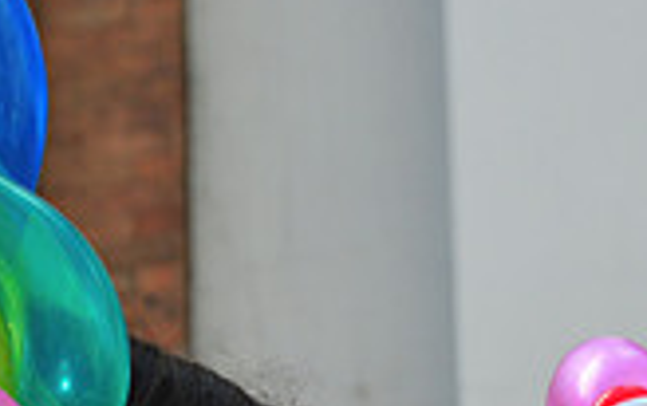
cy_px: 735
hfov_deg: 6.9
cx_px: 410
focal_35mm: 302
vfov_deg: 4.3
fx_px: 5332
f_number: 8
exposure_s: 1/250
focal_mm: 56
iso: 200
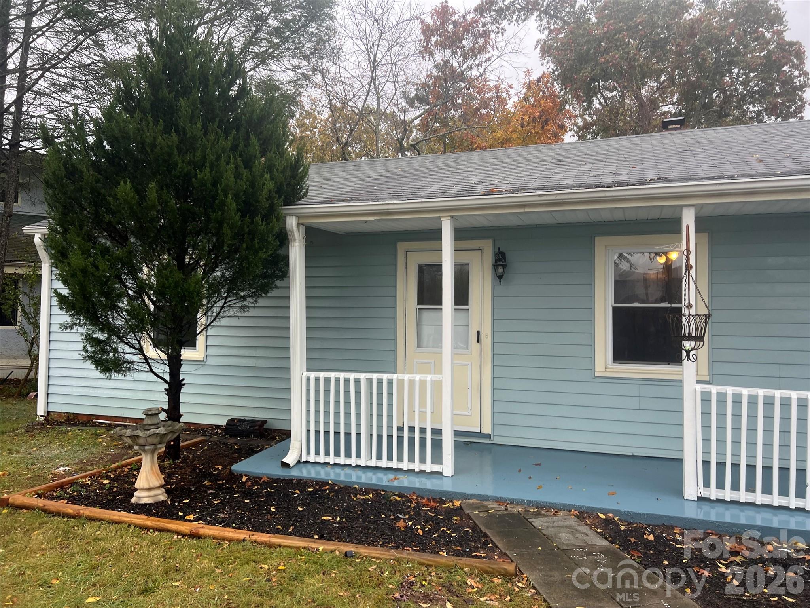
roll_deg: -1.9
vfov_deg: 53.1
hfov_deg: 67.3
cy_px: 304
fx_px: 608
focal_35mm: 26
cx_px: 405
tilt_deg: +5.9
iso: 32
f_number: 1.5
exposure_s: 1/121
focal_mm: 5.7
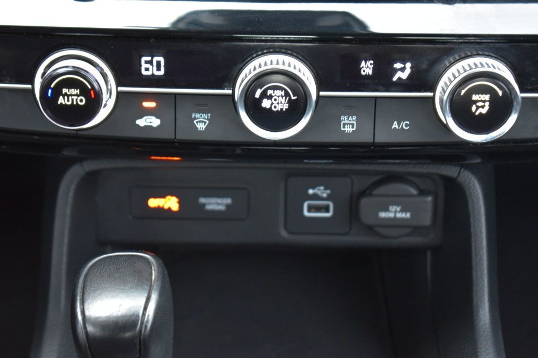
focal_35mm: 82
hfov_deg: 24.6
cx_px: 269
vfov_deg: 16.5
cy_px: 179
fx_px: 1232
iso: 1600
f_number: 5.6
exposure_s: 1/15
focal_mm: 55
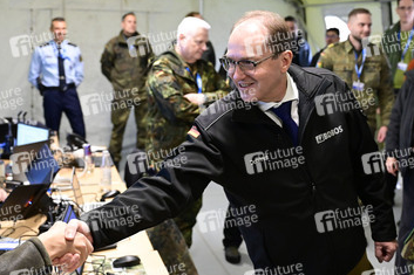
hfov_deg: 42.6
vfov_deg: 29.2
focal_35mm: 46
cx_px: 243
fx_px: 529
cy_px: 131
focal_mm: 36
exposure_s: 1/250
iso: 8000
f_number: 3.5
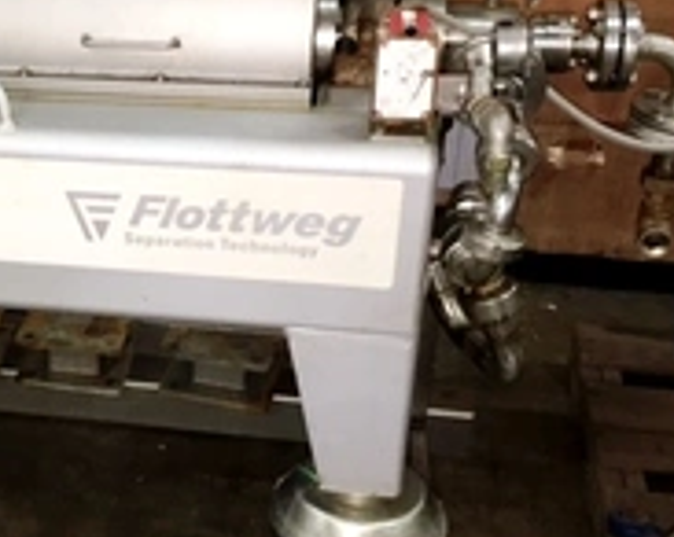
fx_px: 1235
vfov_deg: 24.6
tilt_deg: -29.0
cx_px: 22
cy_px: 261
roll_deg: +4.5
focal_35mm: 62
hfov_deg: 28.8
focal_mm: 4.15
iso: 125
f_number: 2.2
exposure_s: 1/16
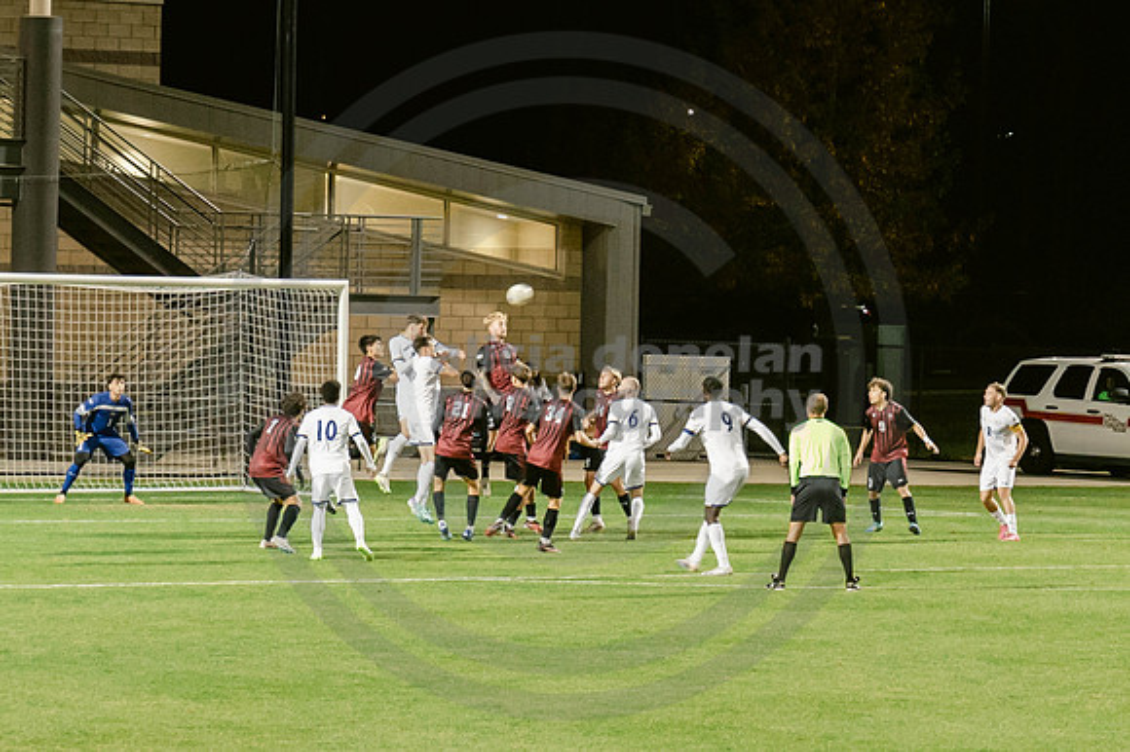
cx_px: 909
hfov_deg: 9.6
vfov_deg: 6.4
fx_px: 6704
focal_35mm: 214
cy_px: 381
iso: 2000
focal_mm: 70
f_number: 4
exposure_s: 1/160
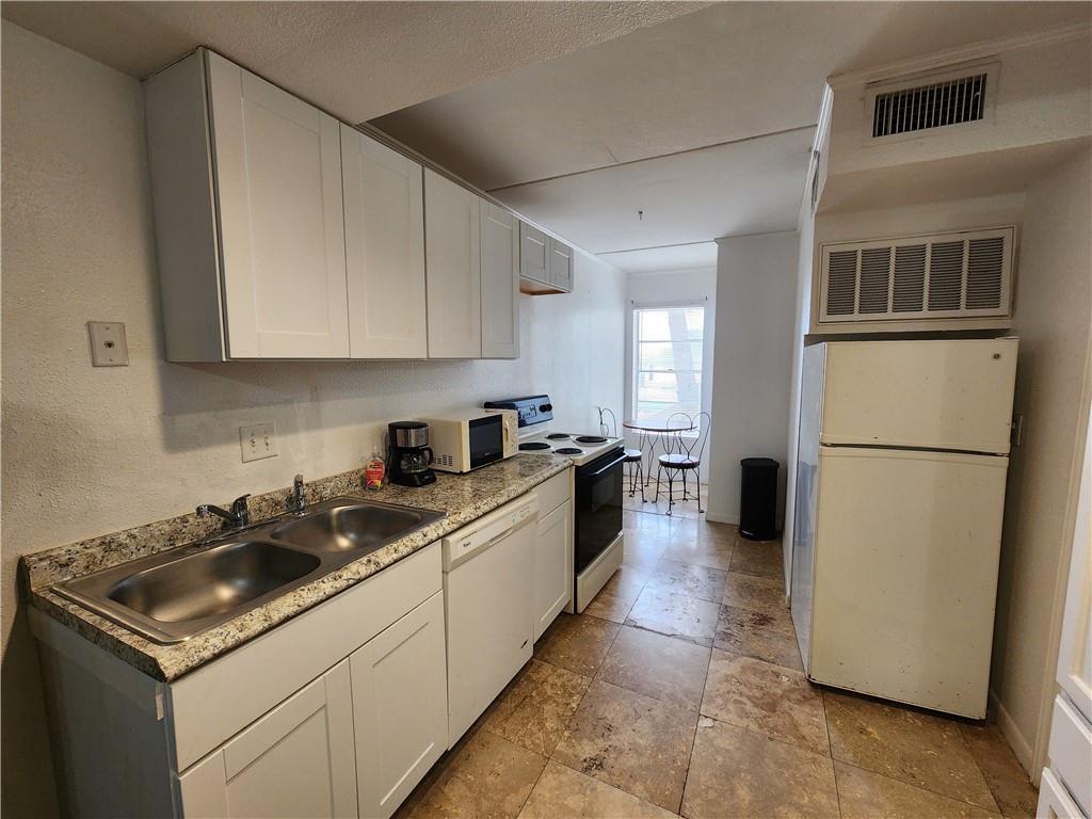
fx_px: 410
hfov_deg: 106.2
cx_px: 546
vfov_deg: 89.9
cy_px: 410
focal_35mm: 13
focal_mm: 2.2
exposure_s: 1/60
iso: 160
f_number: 2.2
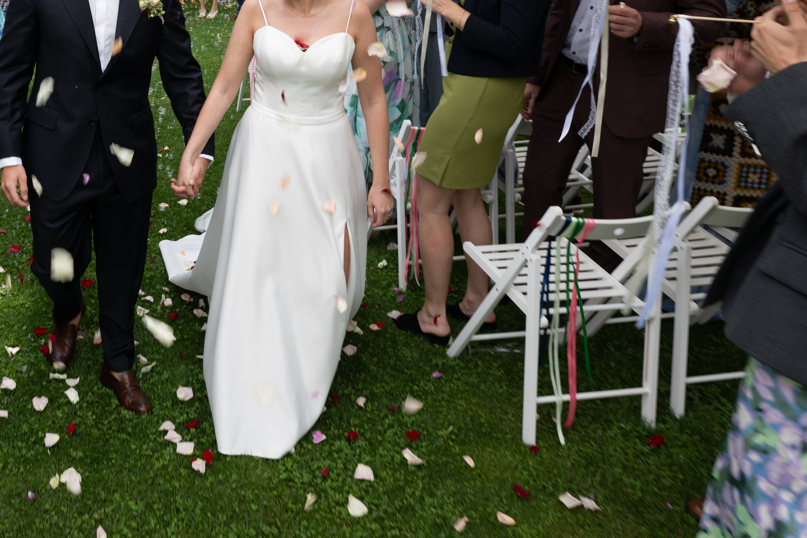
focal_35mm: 32
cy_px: 74
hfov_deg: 54.1
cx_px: 145
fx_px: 717
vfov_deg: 38.8
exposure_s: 1/80
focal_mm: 14
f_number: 5.6
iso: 100
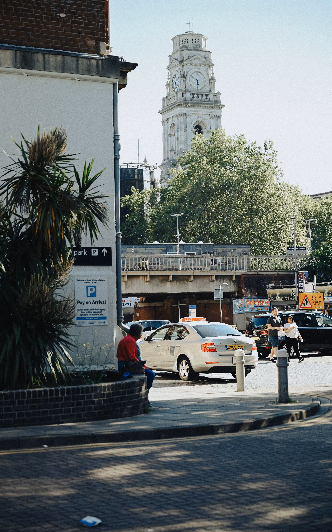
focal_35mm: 72
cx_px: 165
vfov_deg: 28.6
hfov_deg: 18.1
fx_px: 1042
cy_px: 266
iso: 100
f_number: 2.8
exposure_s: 1/400
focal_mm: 70
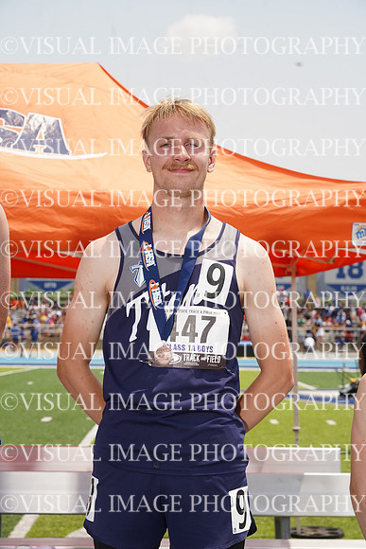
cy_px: 274
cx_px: 183
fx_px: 1173
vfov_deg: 26.3
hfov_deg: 17.7
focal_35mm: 77
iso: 100
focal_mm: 77
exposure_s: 1/200
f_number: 9
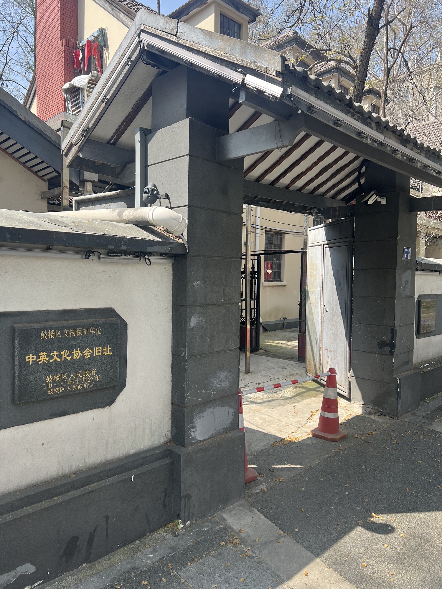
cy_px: 294
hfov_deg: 53.1
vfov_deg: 67.3
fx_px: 443
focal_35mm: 26
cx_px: 221
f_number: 1.5
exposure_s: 1/1112
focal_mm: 5.7
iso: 50
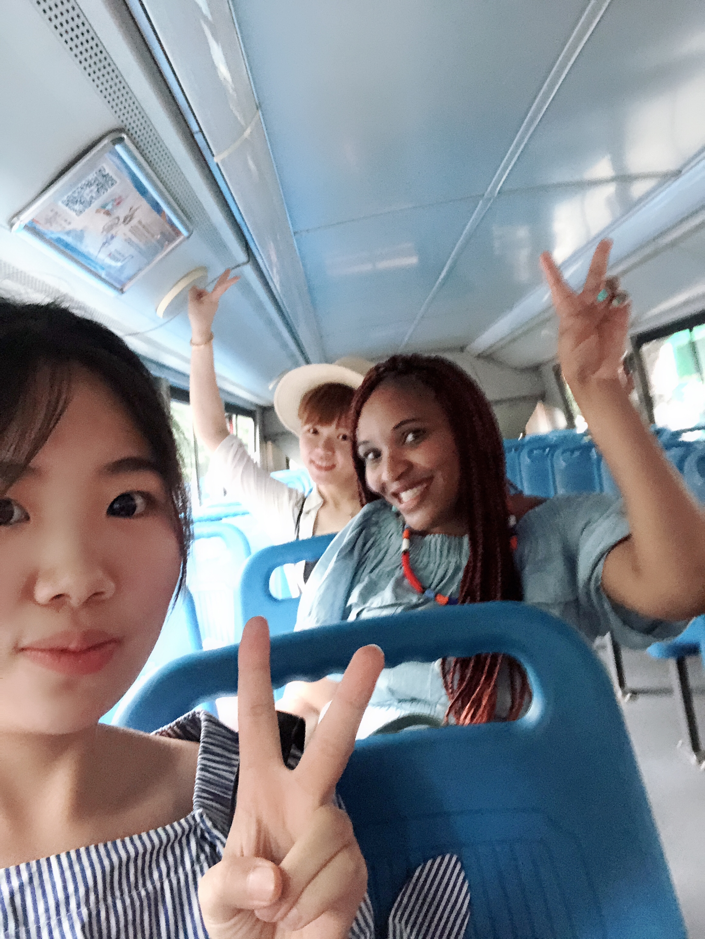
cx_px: 352
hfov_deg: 44.2
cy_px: 470
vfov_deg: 56.8
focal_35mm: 32
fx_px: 868
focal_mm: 2.87
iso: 320
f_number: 2.2
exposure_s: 1/17
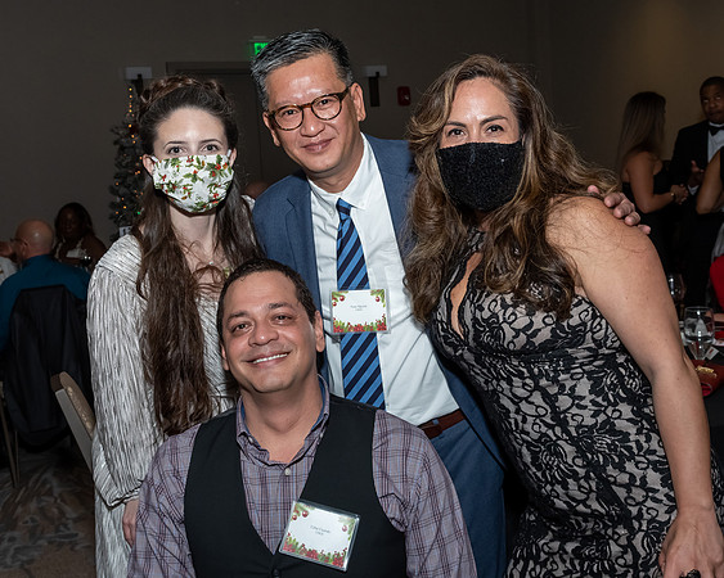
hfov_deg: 39.6
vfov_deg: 32.0
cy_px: 247
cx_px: 335
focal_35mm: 47
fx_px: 1006
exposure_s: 1/250
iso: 500
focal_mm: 22
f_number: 7.1
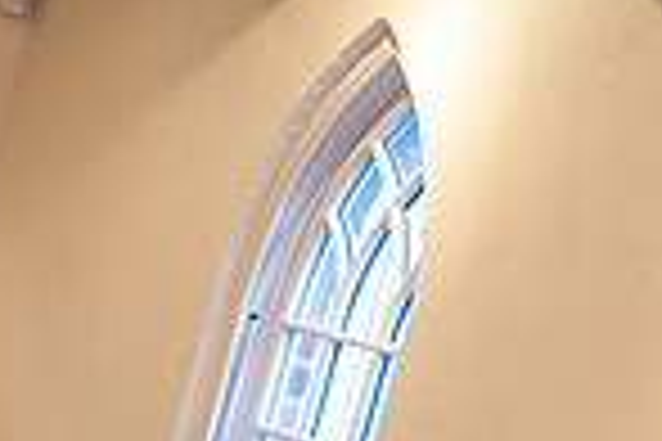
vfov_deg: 9.4
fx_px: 2537
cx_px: -338
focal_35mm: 138
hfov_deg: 13.9
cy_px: 814
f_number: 4
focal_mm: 35
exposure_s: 1/80
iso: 640
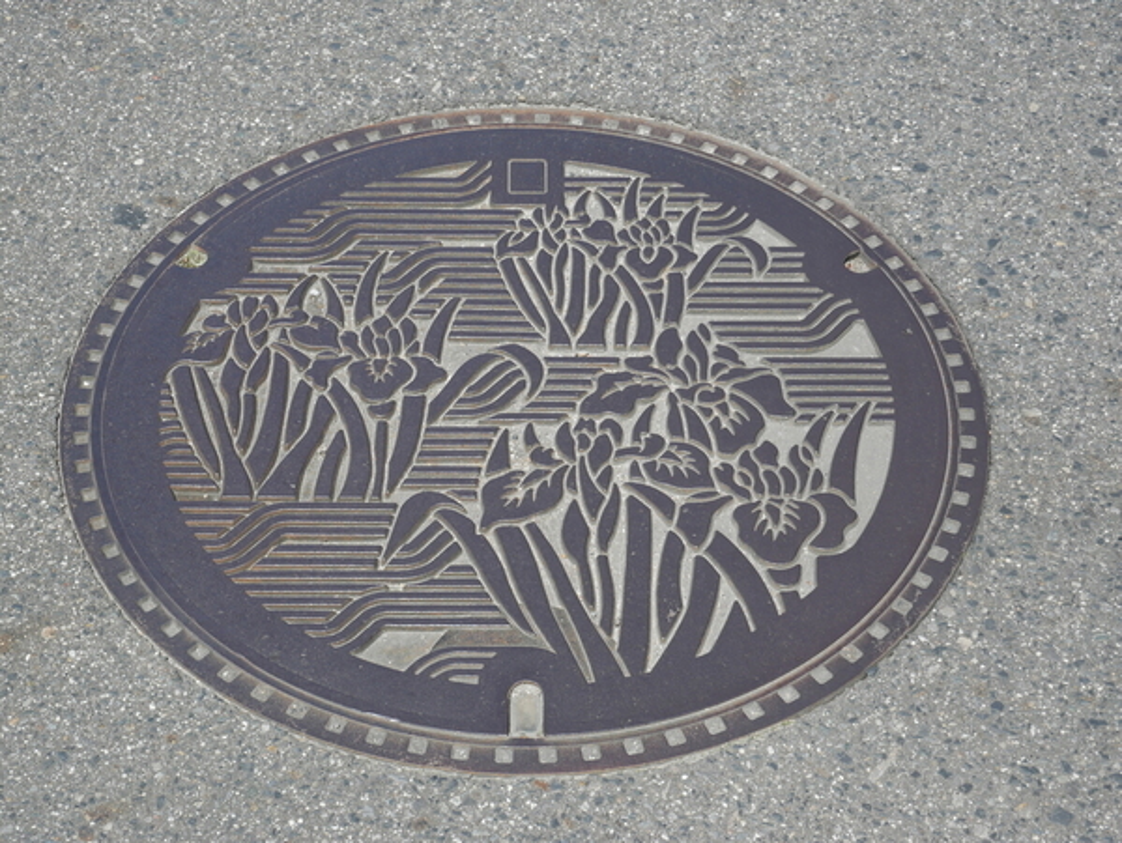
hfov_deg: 25.6
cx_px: 561
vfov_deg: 19.4
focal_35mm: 76
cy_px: 422
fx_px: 2465
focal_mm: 38
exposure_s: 1/320
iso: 200
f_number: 8
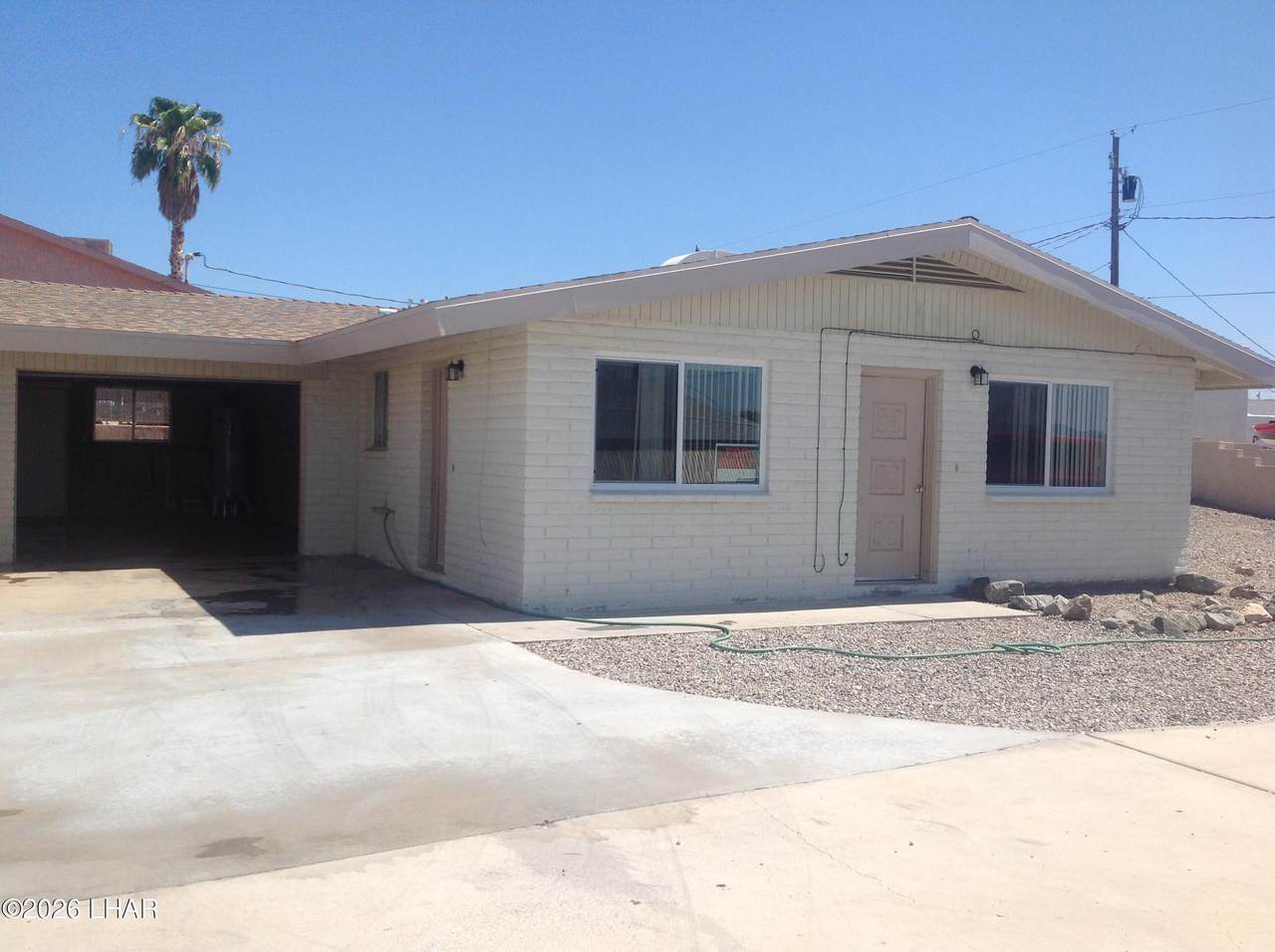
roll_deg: -1.6
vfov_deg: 40.6
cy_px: 476
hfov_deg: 52.7
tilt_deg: -1.0
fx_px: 1287
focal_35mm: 35
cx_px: 638
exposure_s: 1/2519
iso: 50
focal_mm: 4.28
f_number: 2.4
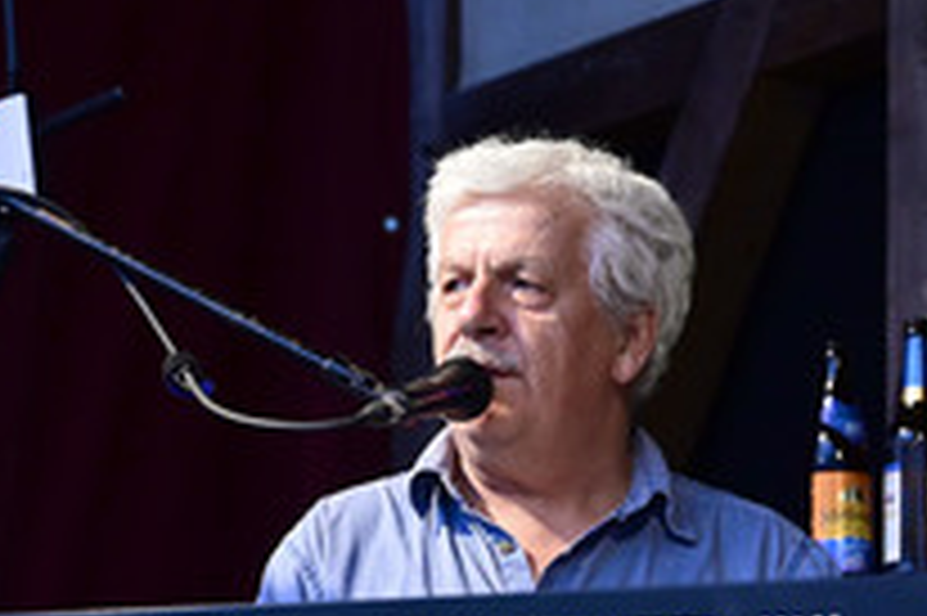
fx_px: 3937
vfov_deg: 8.9
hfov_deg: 13.4
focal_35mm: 153
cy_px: 594
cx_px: 416
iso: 2000
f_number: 3.5
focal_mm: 70
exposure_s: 1/160
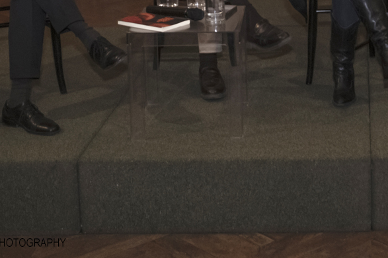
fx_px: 991
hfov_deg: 21.5
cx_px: 371
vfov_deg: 14.4
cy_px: -46
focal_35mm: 92
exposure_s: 1/160
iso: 3200
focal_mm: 24
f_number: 4
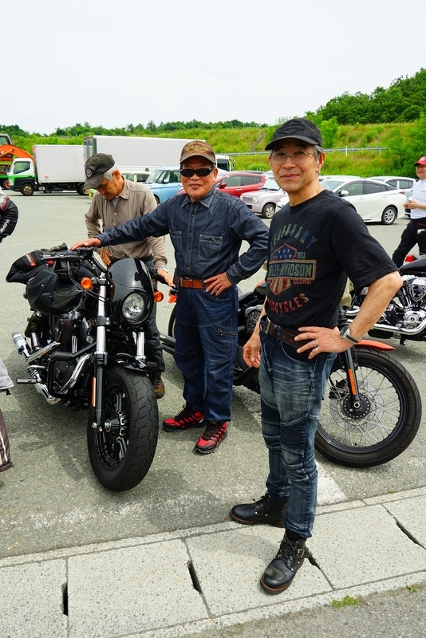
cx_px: 213
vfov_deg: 73.7
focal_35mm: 24
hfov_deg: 53.2
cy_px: 319
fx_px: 426
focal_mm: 24
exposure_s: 1/125
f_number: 9.5
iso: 100
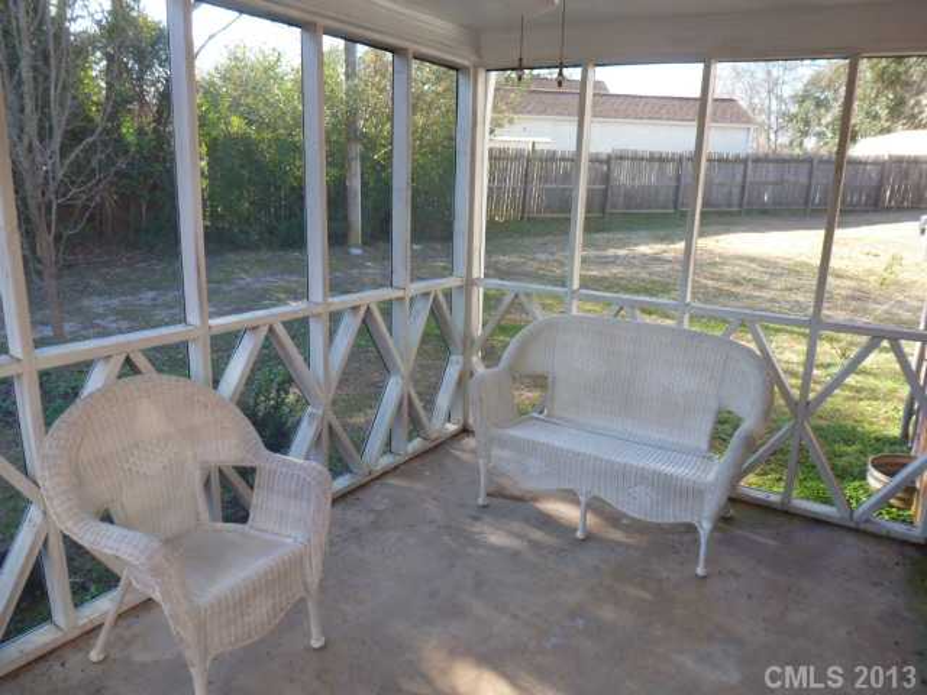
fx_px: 643
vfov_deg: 56.8
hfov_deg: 71.6
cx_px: 464
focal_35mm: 24
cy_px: 348
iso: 160
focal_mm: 4.3
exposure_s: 1/60
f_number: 3.3
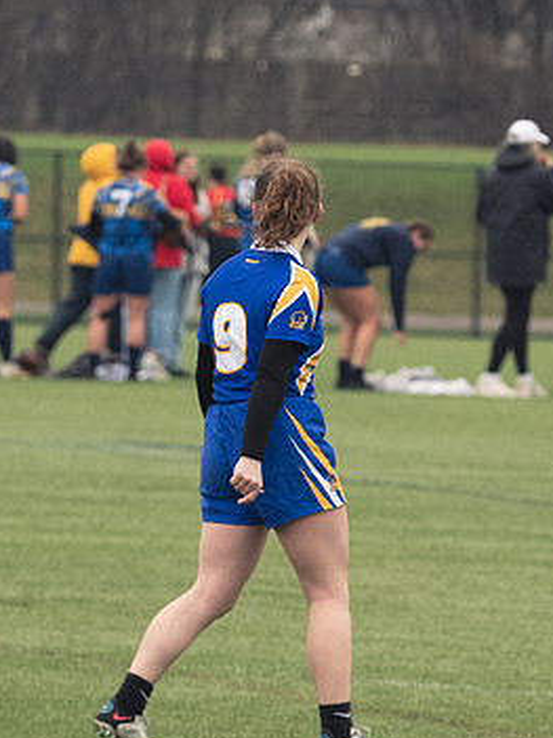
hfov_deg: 2.6
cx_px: 269
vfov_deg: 3.5
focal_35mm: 572
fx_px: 12191
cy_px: 399
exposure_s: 1/800
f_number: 6.3
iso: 2800
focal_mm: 240
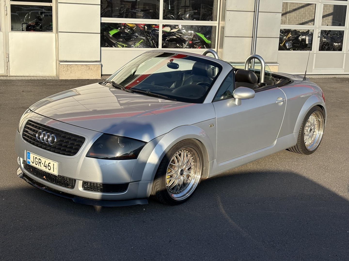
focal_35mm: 52
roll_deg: -1.2
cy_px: 130
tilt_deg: -11.7
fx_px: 524
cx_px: 174
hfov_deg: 36.8
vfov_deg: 28.0
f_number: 1.6
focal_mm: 5.96
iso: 40
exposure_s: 1/2451
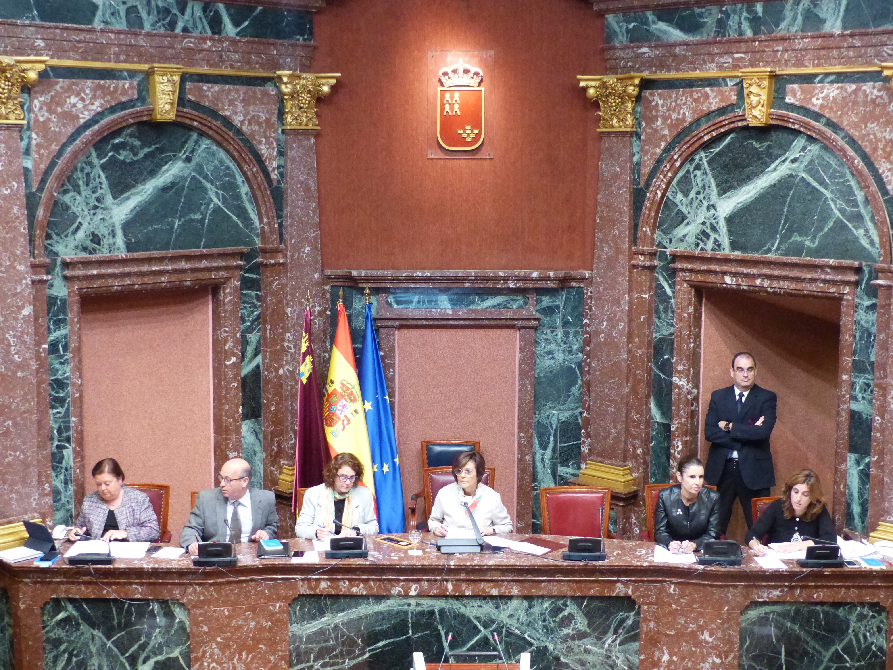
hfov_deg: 36.8
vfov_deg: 28.0
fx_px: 1341
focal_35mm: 52
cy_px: 335
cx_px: 446
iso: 800
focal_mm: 9.4
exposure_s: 1/30
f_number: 2.8
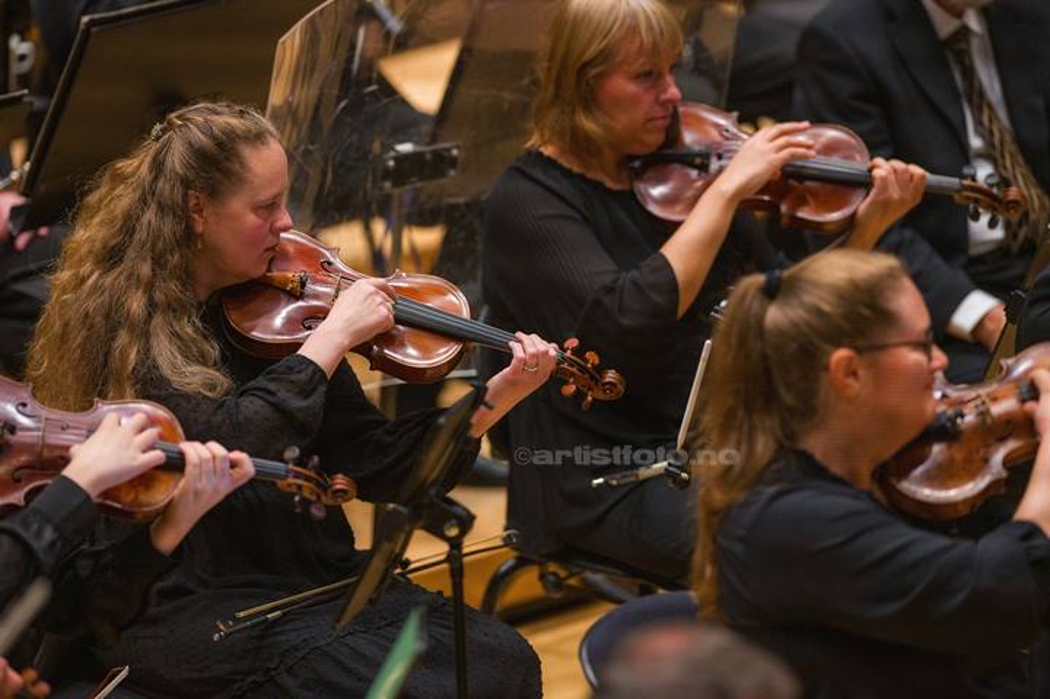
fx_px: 8744
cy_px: 350
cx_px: 525
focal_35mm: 300
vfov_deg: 4.6
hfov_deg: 6.9
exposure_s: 1/640
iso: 4000
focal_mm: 300
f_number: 2.8
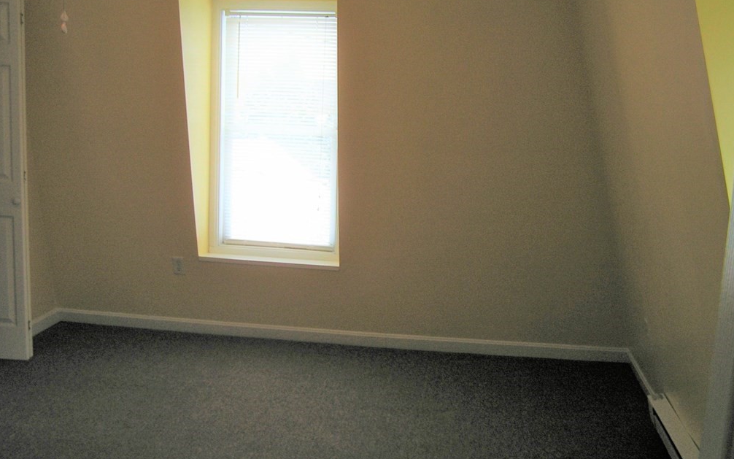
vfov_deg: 31.3
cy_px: 234
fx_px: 820
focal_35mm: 41
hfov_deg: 48.2
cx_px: 365
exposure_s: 1/50
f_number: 2.8
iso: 50
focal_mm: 6.3
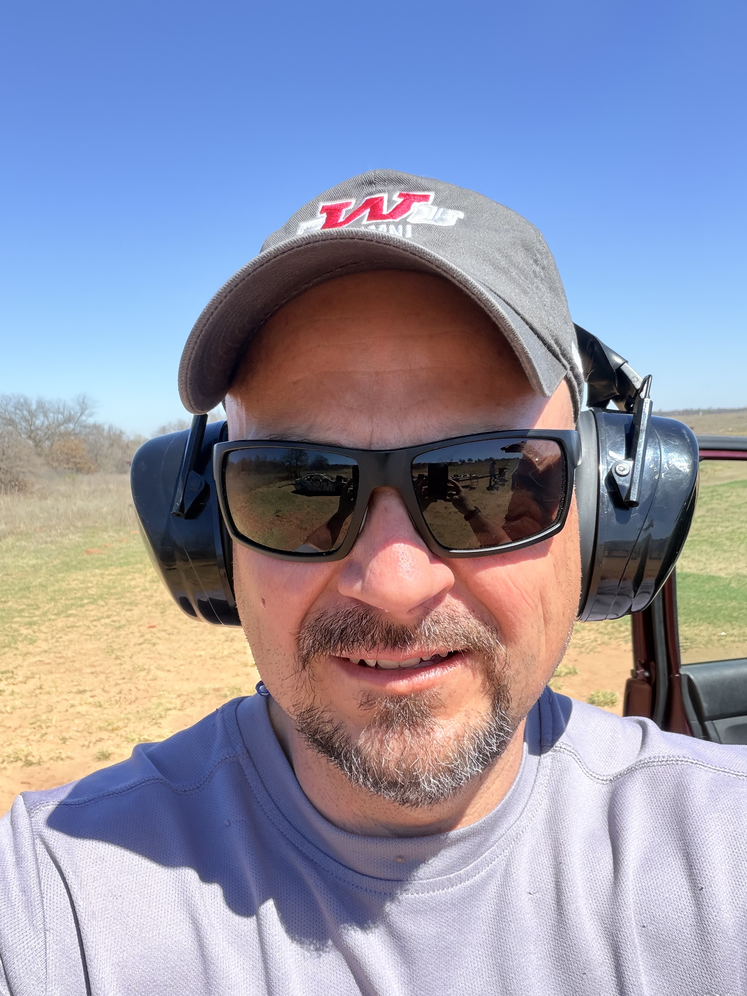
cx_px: 374
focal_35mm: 30
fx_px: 863
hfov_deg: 46.8
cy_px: 498
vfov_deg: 60.0
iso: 32
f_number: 1.9
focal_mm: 2.71
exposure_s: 1/403
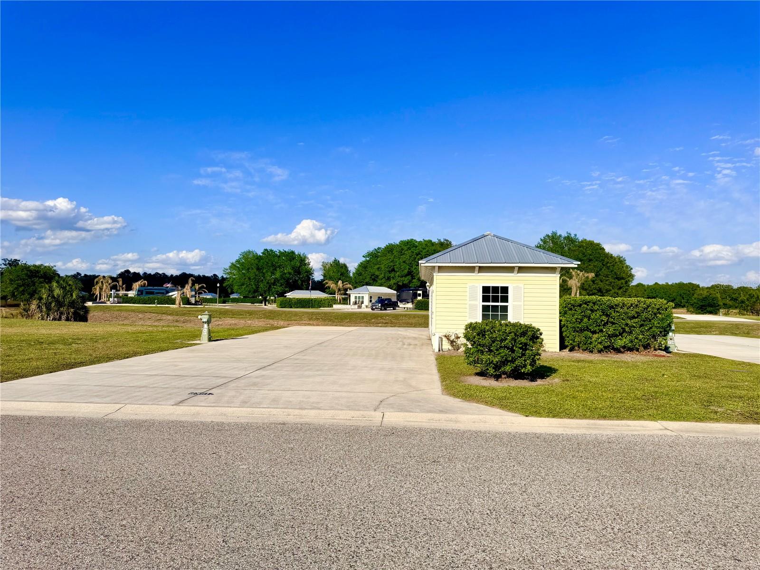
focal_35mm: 24
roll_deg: -0.6
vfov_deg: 56.8
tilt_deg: +2.1
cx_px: 380
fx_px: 527
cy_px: 285
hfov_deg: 71.6
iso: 80
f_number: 1.78
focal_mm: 6.76
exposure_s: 1/8130
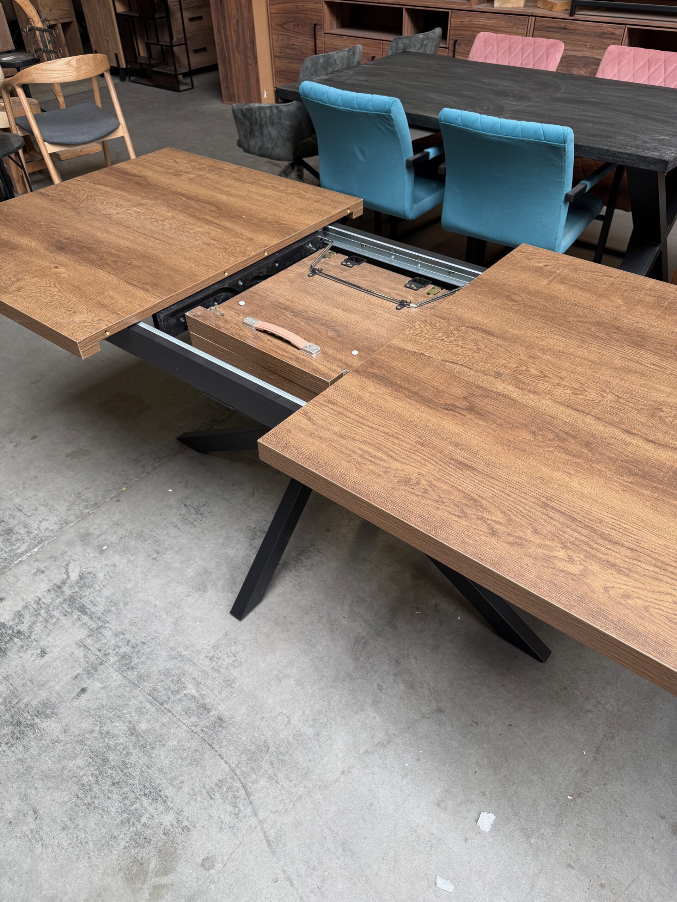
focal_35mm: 24
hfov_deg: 56.8
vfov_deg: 71.6
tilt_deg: -41.5
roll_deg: +2.2
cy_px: 451
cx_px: 338
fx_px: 626
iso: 64
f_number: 1.78
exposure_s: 1/100
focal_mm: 6.76
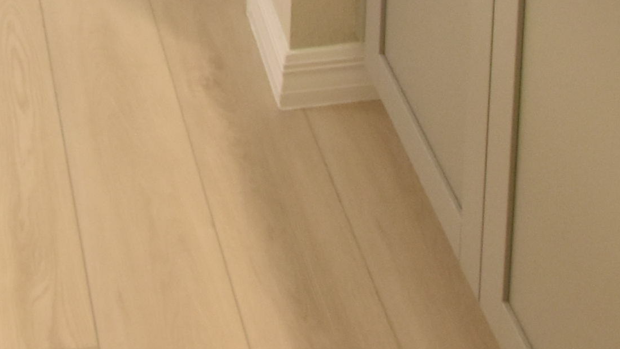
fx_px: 1414
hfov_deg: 24.2
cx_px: 94
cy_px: -689
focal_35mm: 86
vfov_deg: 10.3
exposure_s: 1/90
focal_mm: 10
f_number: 3.5
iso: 800
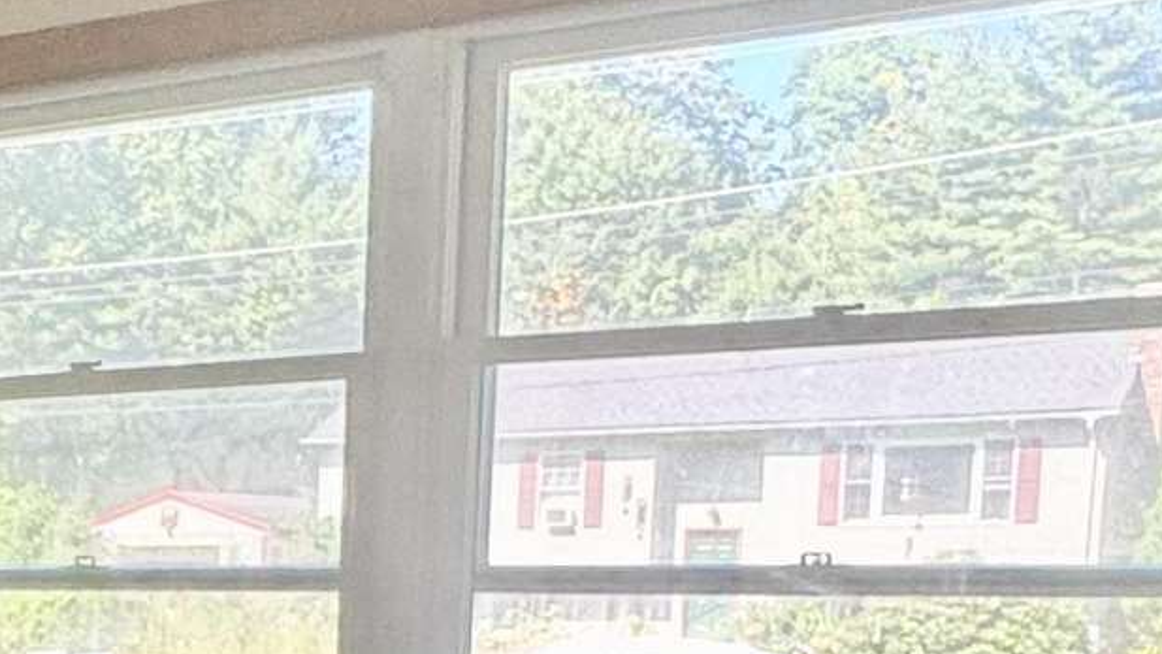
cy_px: 888
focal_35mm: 76
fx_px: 2342
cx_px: -335
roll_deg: +0.2
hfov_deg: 24.4
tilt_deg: -8.1
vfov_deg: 15.1
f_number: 2.2
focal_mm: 2.22
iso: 80
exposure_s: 1/99
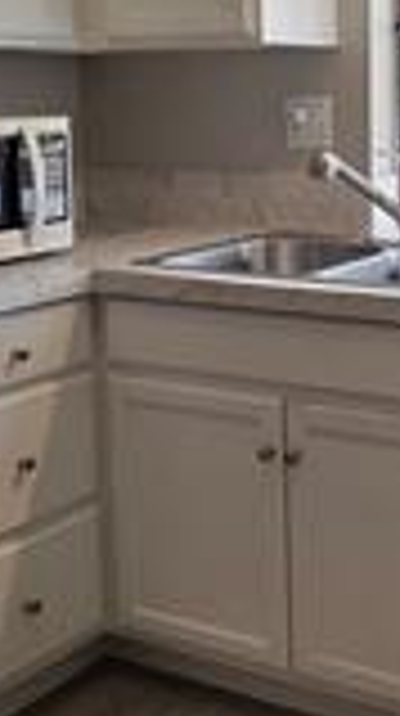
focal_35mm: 57
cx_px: 431
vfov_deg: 36.2
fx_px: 1079
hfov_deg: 20.1
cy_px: 232
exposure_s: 1/120
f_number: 1.9
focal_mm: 2.2
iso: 125
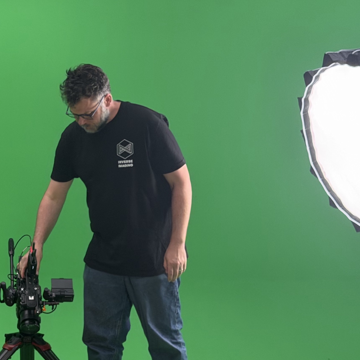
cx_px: -14
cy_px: 270
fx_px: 1177
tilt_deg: -6.5
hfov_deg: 16.9
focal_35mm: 100
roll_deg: +0.1
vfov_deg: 17.3
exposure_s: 1/111
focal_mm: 6.76
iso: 100
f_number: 1.78
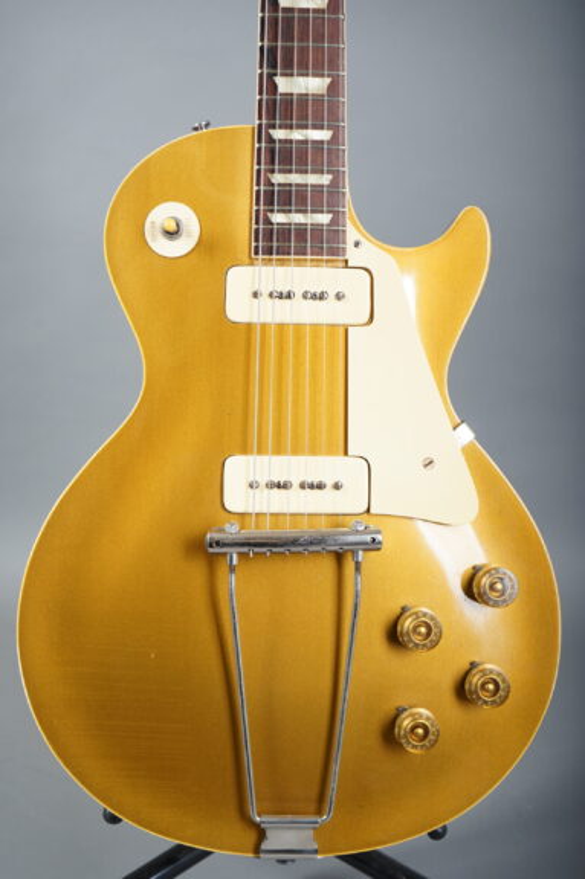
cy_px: 440
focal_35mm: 53
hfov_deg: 25.5
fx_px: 1294
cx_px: 292
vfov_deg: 37.5
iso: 160
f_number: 8
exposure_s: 1/160
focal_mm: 53
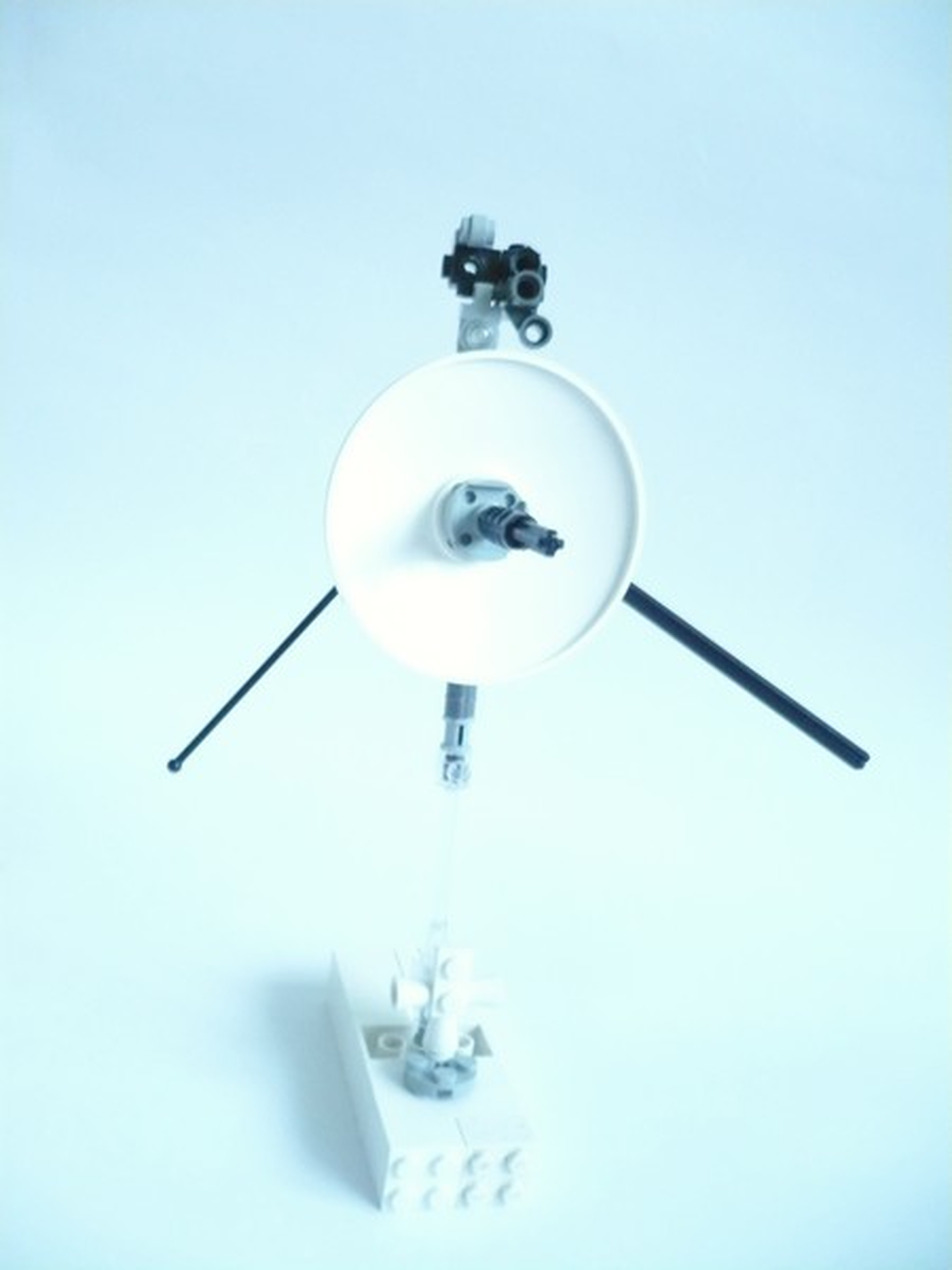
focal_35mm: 35
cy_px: 635
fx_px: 1283
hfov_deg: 40.7
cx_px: 476
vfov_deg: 52.6
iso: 400
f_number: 2.8
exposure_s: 1/6
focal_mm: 5.8
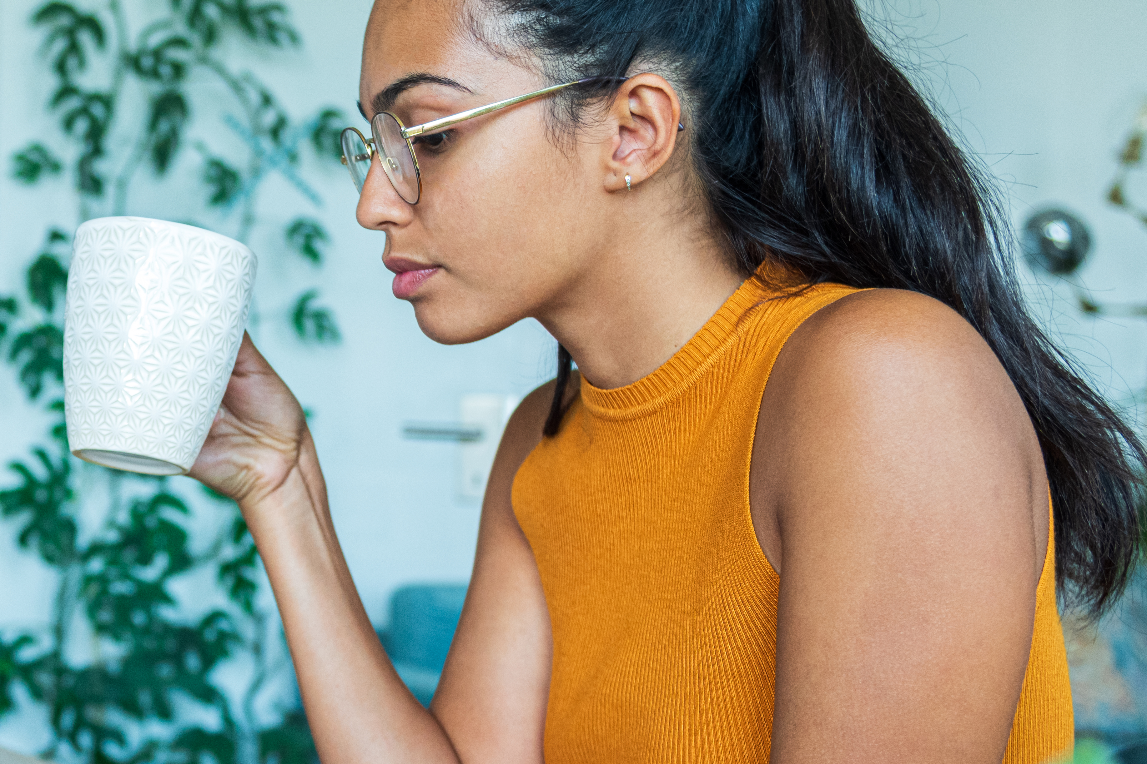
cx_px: 124
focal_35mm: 63
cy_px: 511
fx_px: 2007
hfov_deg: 30.5
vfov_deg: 21.5
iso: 500
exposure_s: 1/160
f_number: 2.8
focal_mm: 28
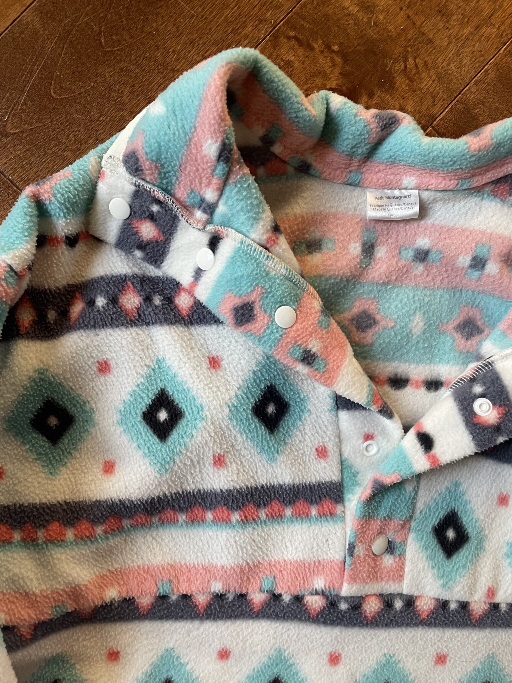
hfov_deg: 53.1
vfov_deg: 67.3
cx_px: 256
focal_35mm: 26
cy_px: 342
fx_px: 513
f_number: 1.6
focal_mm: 4.2
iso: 125
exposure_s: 1/91
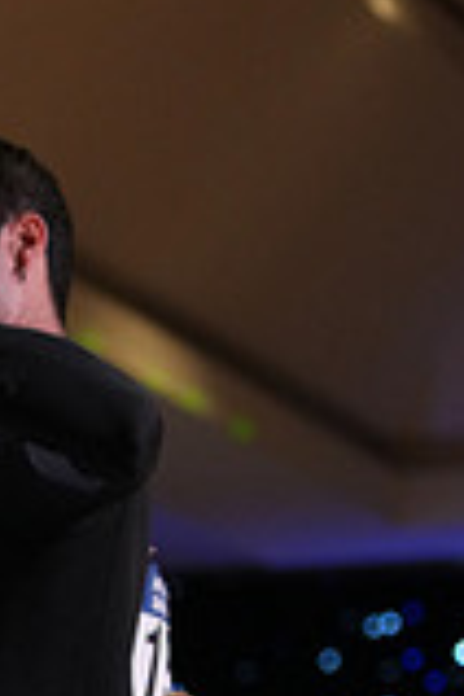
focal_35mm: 350
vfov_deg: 5.9
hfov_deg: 3.9
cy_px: 862
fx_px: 6766
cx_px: -103
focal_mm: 96
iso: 2500
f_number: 4
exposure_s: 1/500
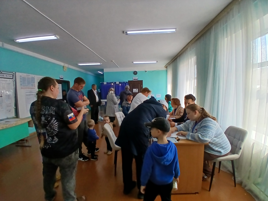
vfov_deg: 74.7
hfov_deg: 91.0
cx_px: 134
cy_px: 100
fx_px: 132
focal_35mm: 17
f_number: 2.2
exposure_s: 1/163
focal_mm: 1.4
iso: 50
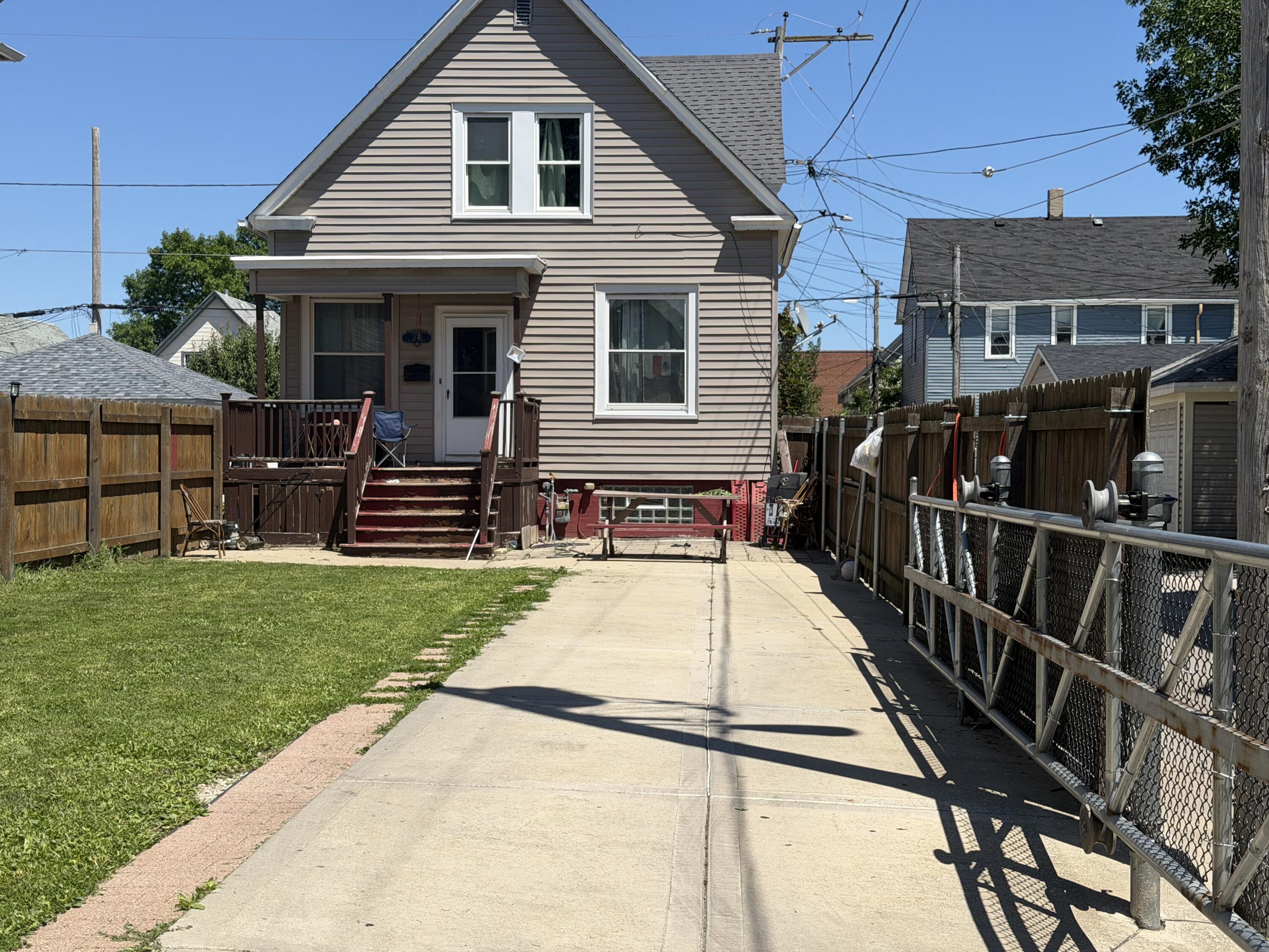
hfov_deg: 39.7
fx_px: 1760
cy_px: 476
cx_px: 634
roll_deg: +0.0
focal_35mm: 48
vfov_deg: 30.3
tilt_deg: -0.7
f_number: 1.78
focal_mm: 6.76
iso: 64
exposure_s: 1/5587
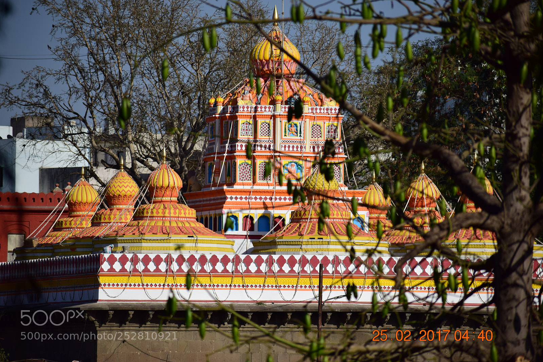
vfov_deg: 4.8
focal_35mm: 286
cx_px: 272
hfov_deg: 7.2
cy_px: 181
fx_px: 4314
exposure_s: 1/2000
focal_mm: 190
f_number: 5.3
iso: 125
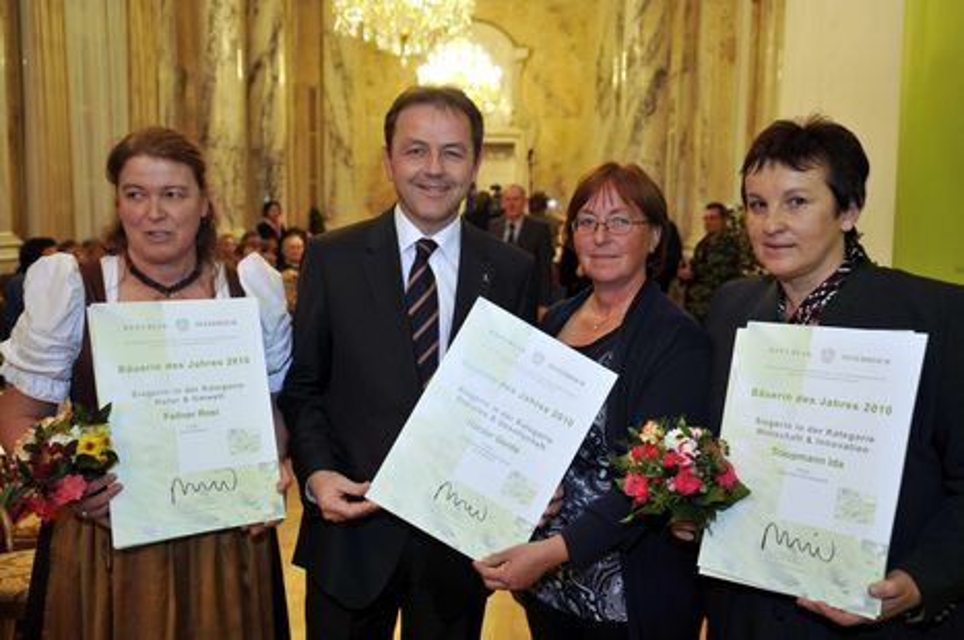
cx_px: 482
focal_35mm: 34
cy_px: 320
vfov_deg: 38.3
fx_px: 923
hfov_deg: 55.2
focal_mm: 23
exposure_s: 1/30
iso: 200
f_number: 2.8
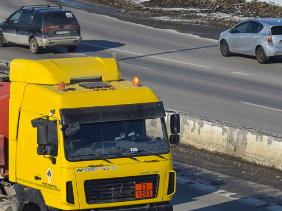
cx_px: 46
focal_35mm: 196
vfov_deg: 7.6
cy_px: 82
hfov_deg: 10.0
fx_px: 1599
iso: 100
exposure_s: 1/1000
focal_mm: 55
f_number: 6.3
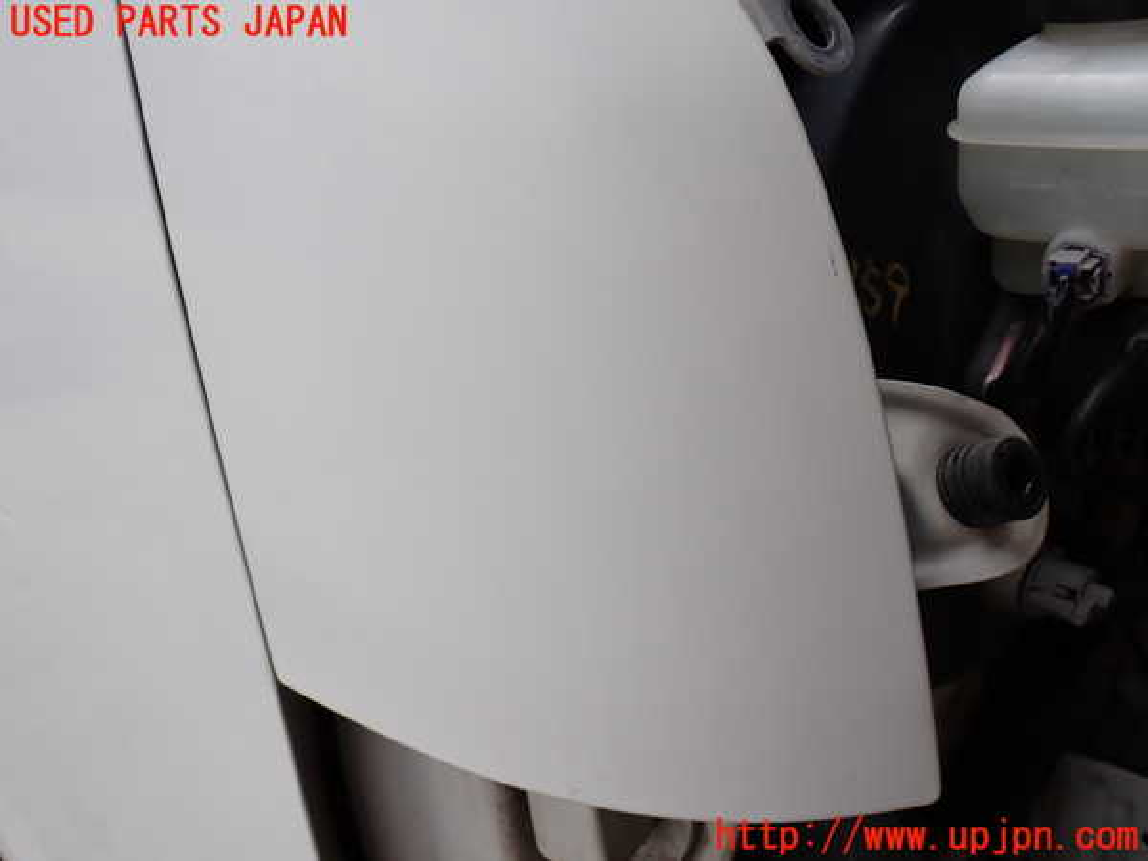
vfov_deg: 39.7
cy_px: 430
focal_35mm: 36
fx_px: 1194
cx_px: 574
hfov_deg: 51.4
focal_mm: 6.37
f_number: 3.5
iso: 100
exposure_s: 1/500
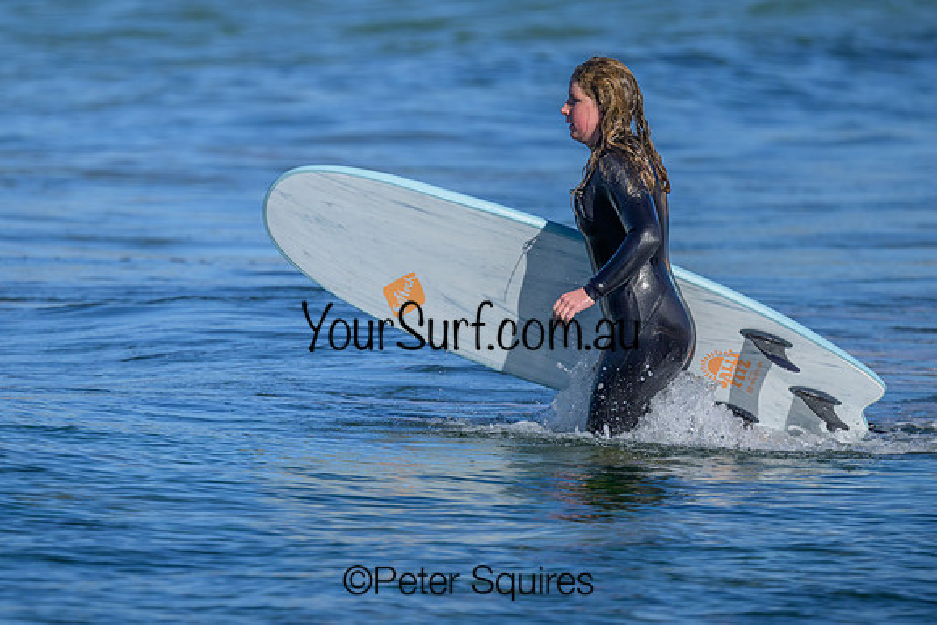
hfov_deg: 1.9
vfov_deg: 1.3
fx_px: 28452
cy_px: 214
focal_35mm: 1093
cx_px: 402
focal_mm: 800
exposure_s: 1/2000
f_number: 6.3
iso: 280
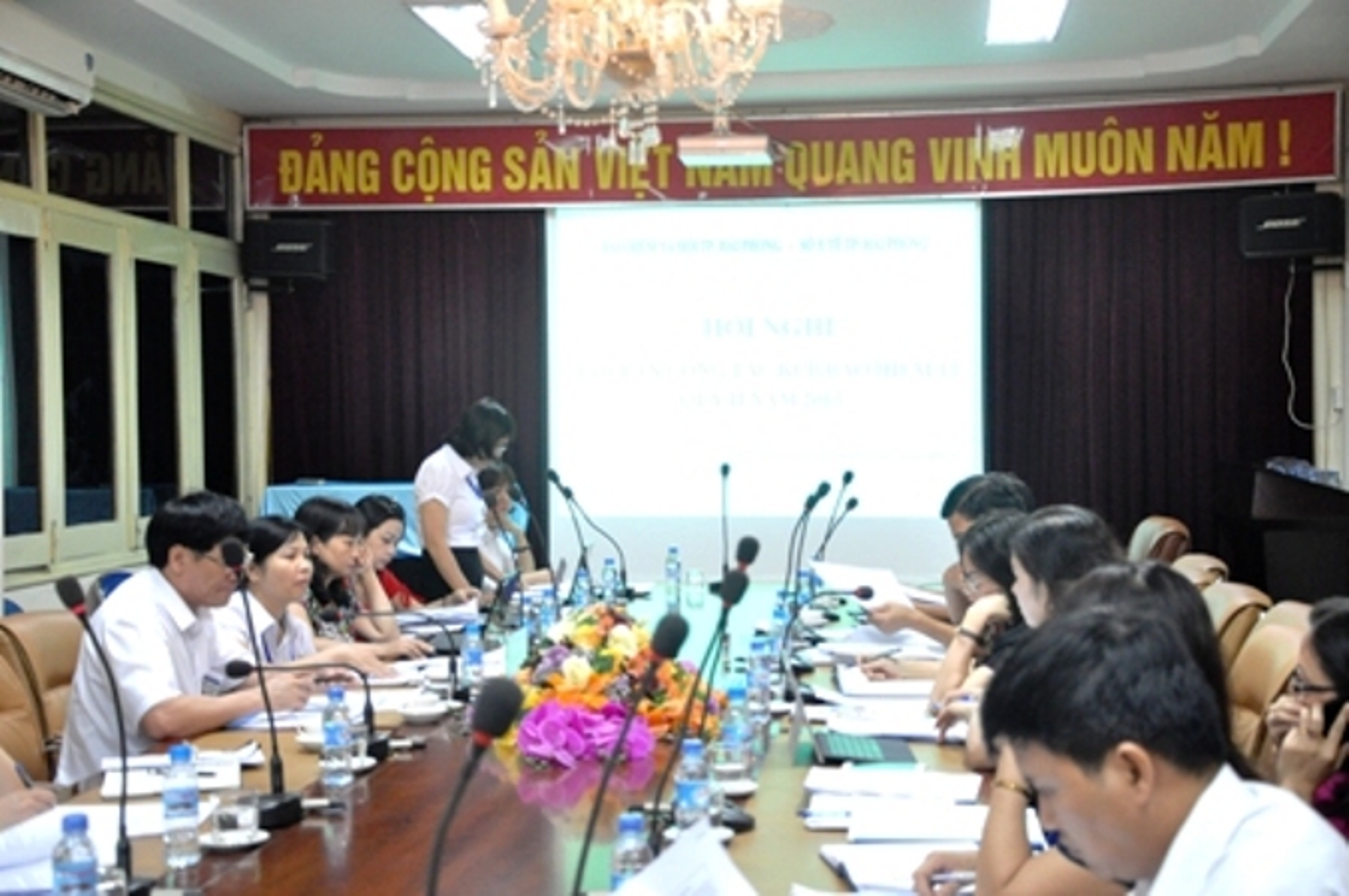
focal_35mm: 52
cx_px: 674
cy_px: 448
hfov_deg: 37.9
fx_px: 1965
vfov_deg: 25.7
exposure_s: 1/30
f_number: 4.5
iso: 2000
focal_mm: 35
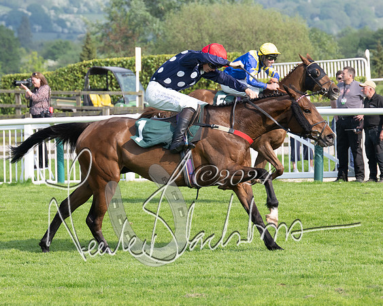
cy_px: 151
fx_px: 2246
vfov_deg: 7.8
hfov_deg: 9.7
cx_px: 146
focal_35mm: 198
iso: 400
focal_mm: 110
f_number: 4
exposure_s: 1/2000
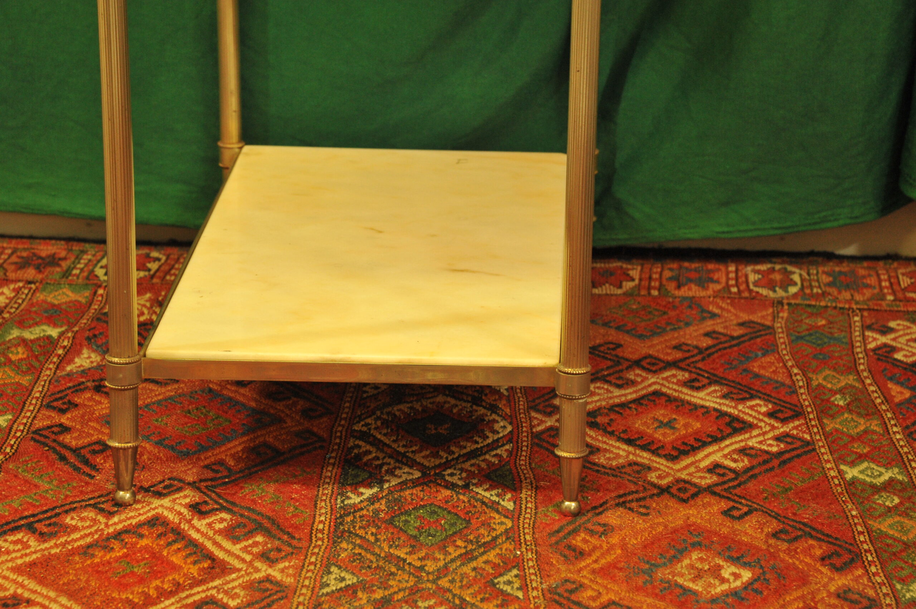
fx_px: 3051
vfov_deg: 11.4
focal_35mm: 120
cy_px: 304
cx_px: 458
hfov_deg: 17.1
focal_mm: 120
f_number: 10
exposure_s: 1/30
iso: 2800
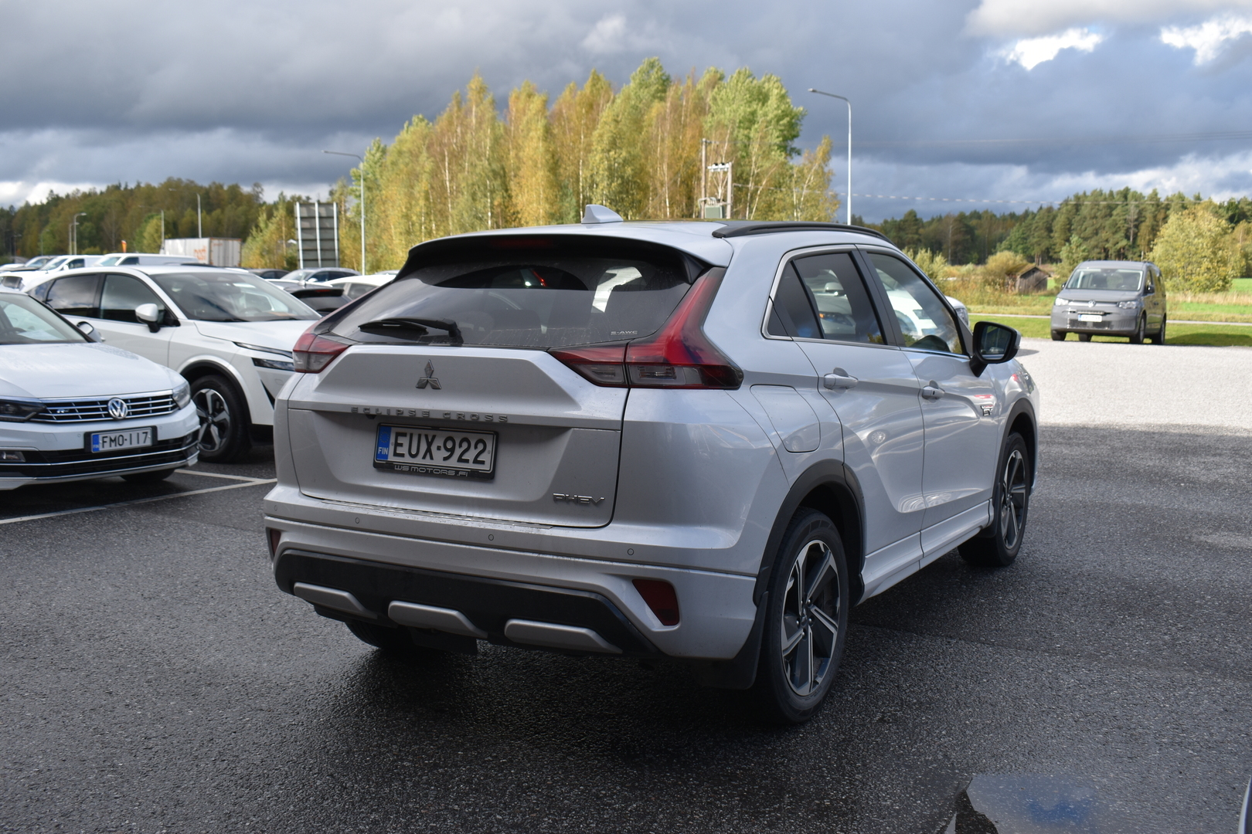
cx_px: 626
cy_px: 417
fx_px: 1252
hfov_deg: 53.1
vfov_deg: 36.9
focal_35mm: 36
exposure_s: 1/500
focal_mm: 24
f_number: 8
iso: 200
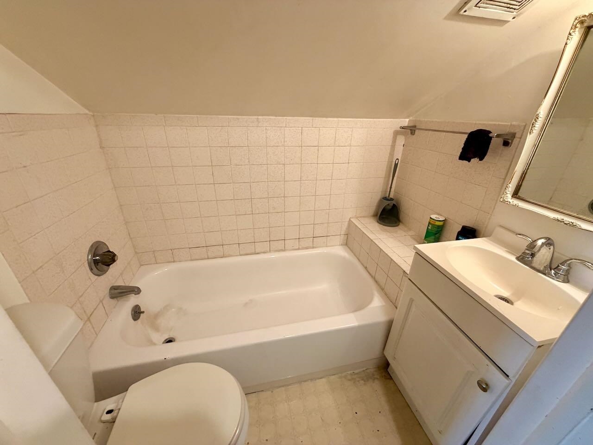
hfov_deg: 102.1
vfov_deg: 85.7
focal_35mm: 14
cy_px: 222
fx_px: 240
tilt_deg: -24.8
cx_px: 296
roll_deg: -0.4
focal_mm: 2.22
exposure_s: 1/60
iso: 320
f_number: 2.2
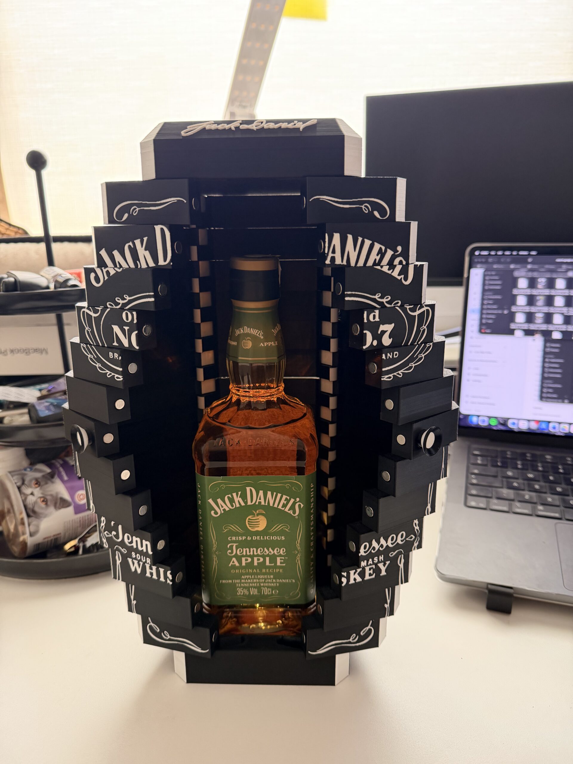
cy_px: 382
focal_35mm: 24
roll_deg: +0.6
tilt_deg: -13.9
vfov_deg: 71.6
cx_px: 286
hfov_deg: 56.8
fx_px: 530
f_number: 1.78
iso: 200
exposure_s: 1/81
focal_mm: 6.76
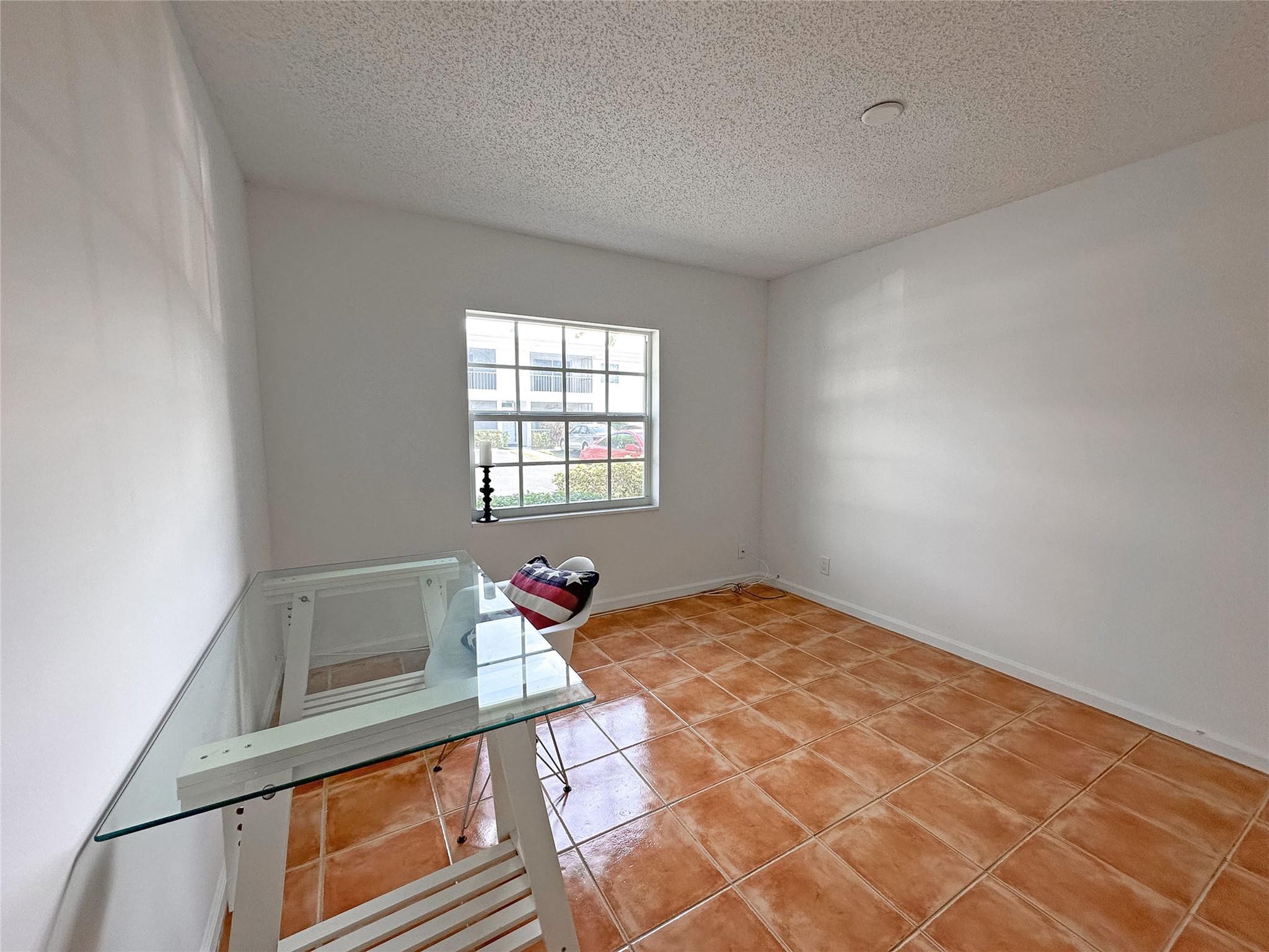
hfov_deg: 102.1
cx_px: 634
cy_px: 476
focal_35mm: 14
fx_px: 513
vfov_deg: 85.7
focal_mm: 2.22
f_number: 2.2
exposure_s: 1/100
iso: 80
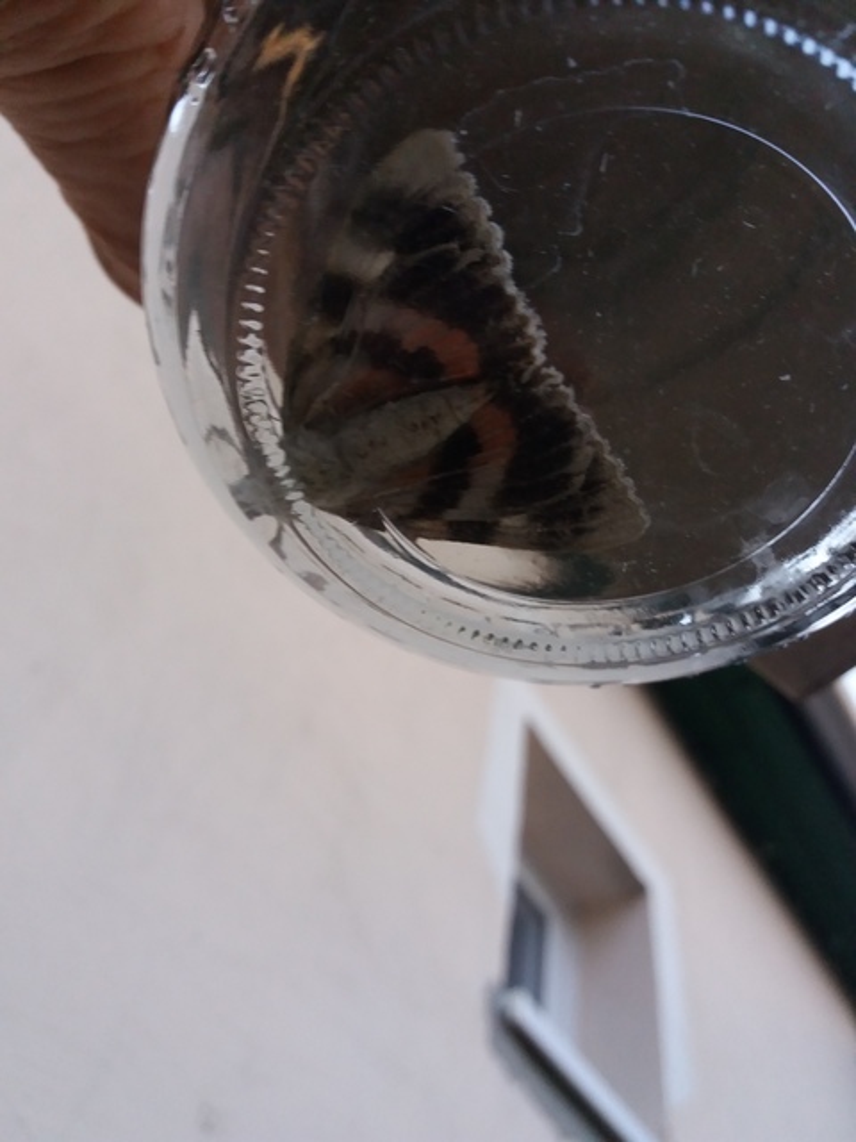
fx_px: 923
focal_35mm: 28
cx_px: 428
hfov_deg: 49.7
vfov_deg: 63.4
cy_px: 571
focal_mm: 3.7
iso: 160
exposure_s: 1/30
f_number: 1.9
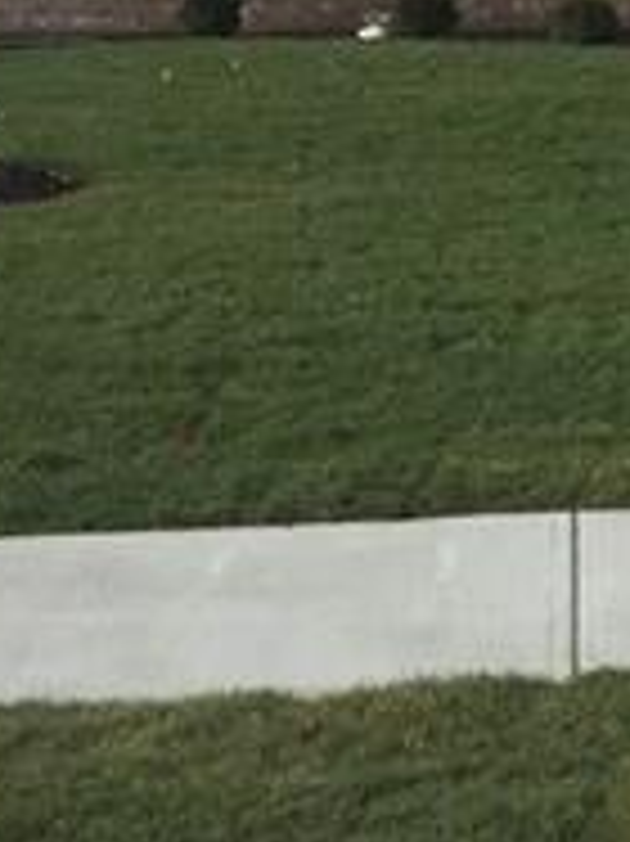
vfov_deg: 16.1
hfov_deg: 11.5
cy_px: -81
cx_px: 1156
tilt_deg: +0.4
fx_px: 2891
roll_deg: -0.5
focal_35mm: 119
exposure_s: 1/1721
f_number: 2.2
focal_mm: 4.15
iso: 32
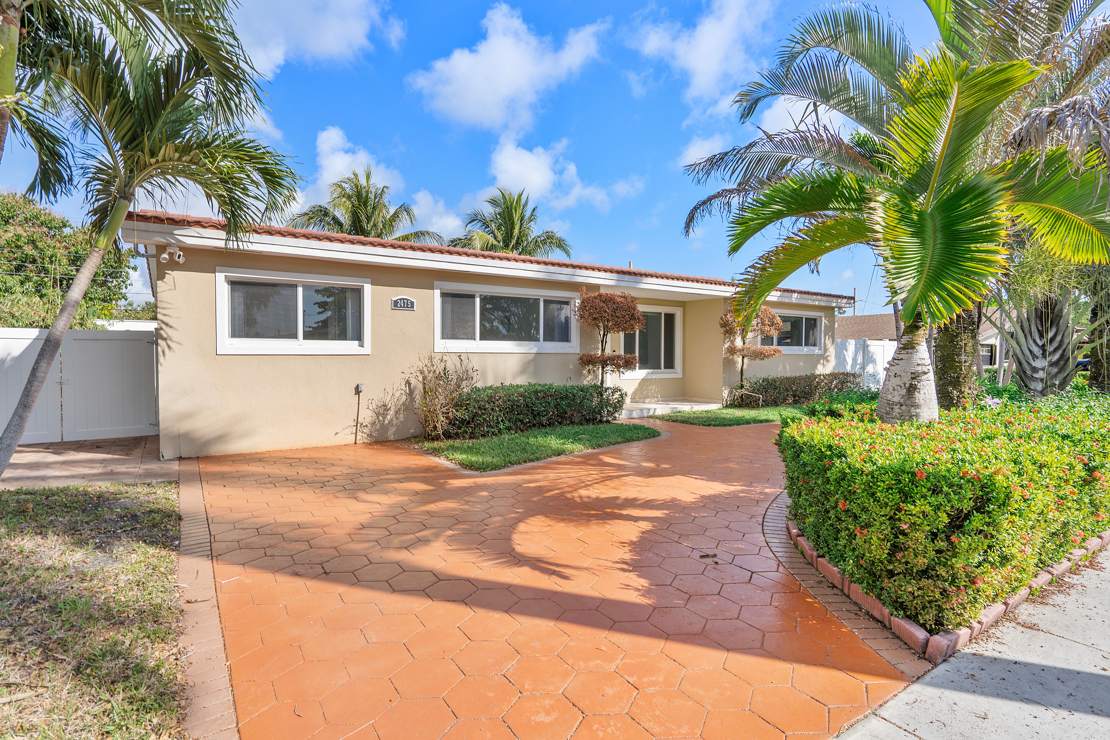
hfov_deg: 93.3
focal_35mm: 17
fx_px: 524
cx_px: 555
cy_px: 370
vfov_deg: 70.4
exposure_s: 1/160
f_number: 10
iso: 100
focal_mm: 17
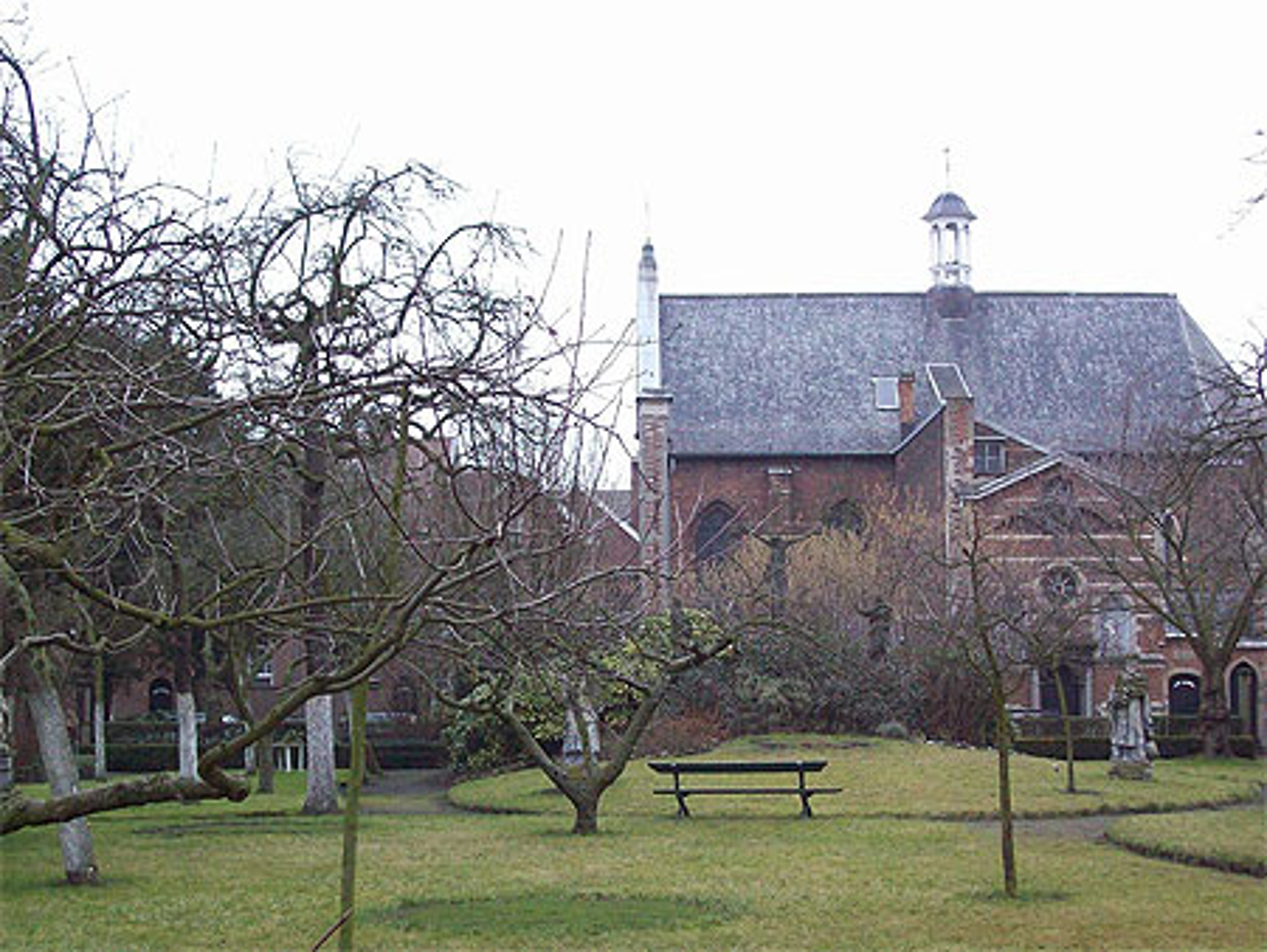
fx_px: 2051
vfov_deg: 26.1
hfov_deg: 34.3
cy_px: 476
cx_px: 634
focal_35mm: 56
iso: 234
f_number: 3.4
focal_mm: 9.4
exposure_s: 1/169
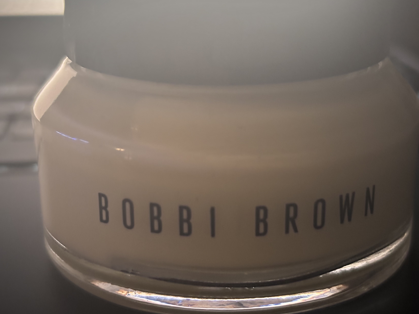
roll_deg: +1.7
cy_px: 141
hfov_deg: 30.2
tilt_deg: -16.5
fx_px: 775
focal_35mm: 64
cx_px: 236
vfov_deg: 22.9
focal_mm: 6
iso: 400
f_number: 1.6
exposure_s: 1/26
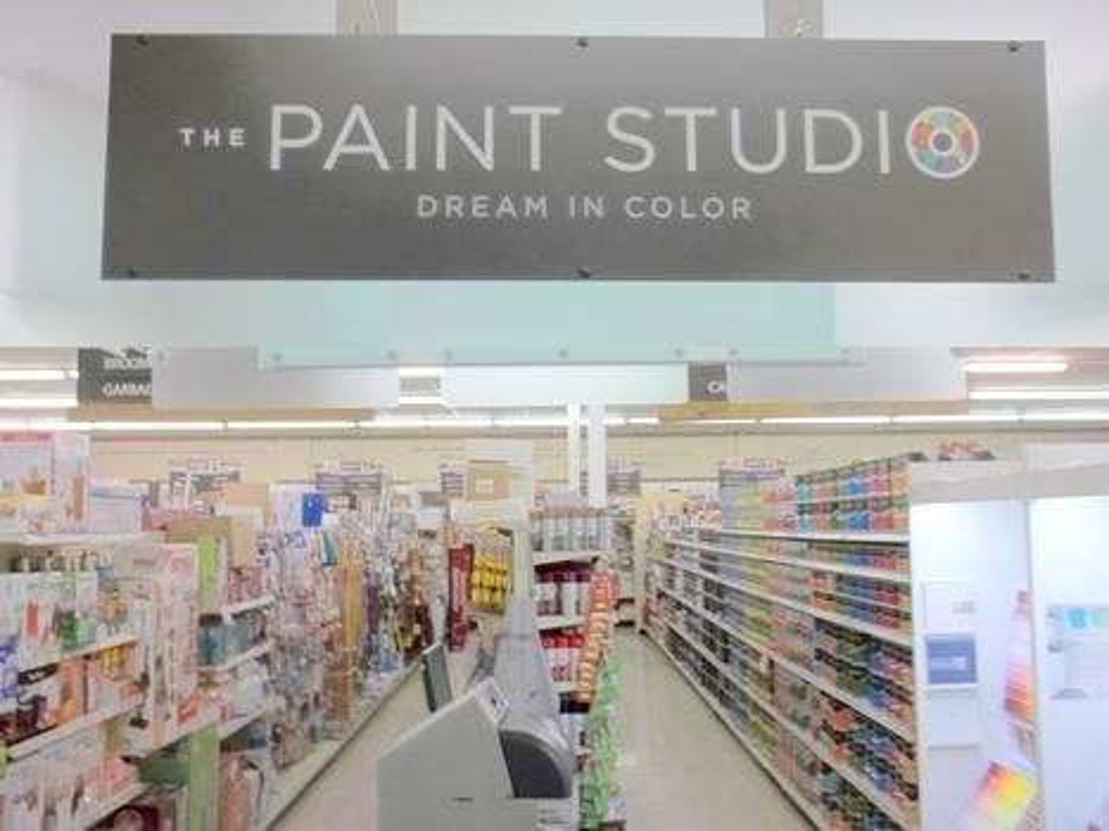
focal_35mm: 33
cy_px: 416
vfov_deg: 42.9
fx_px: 1057
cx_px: 554
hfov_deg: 55.4
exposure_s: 1/30
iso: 64
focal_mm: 5.9
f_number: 3.3
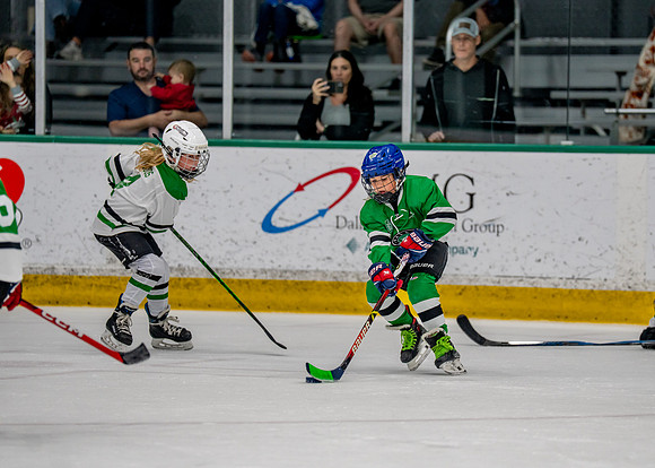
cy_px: 244
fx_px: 4882
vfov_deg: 5.5
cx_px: 401
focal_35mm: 262
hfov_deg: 7.7
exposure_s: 1/1250
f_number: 2.8
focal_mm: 200
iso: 800
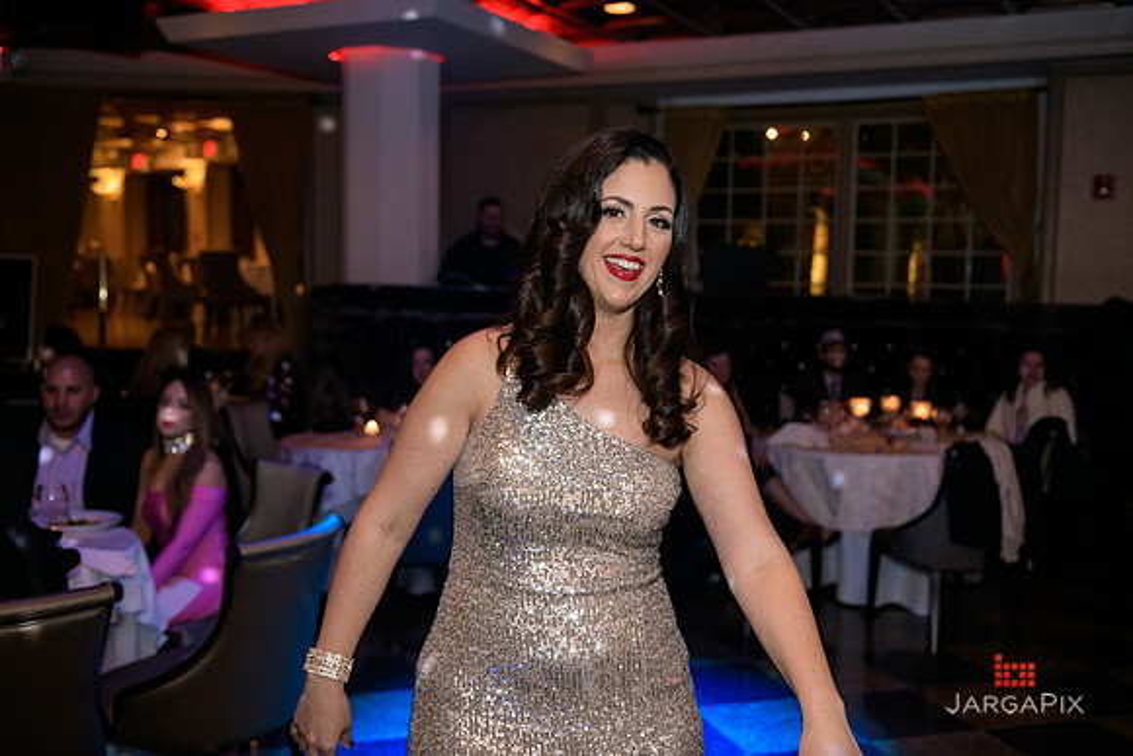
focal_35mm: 38
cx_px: 566
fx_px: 1196
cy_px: 378
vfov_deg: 35.1
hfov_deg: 50.7
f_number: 3.2
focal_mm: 38
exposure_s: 1/125
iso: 1600
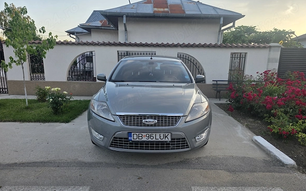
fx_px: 209
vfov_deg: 49.0
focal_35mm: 25
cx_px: 155
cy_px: 114
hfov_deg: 72.5
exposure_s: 1/180
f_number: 1.7
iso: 40
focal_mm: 6.3
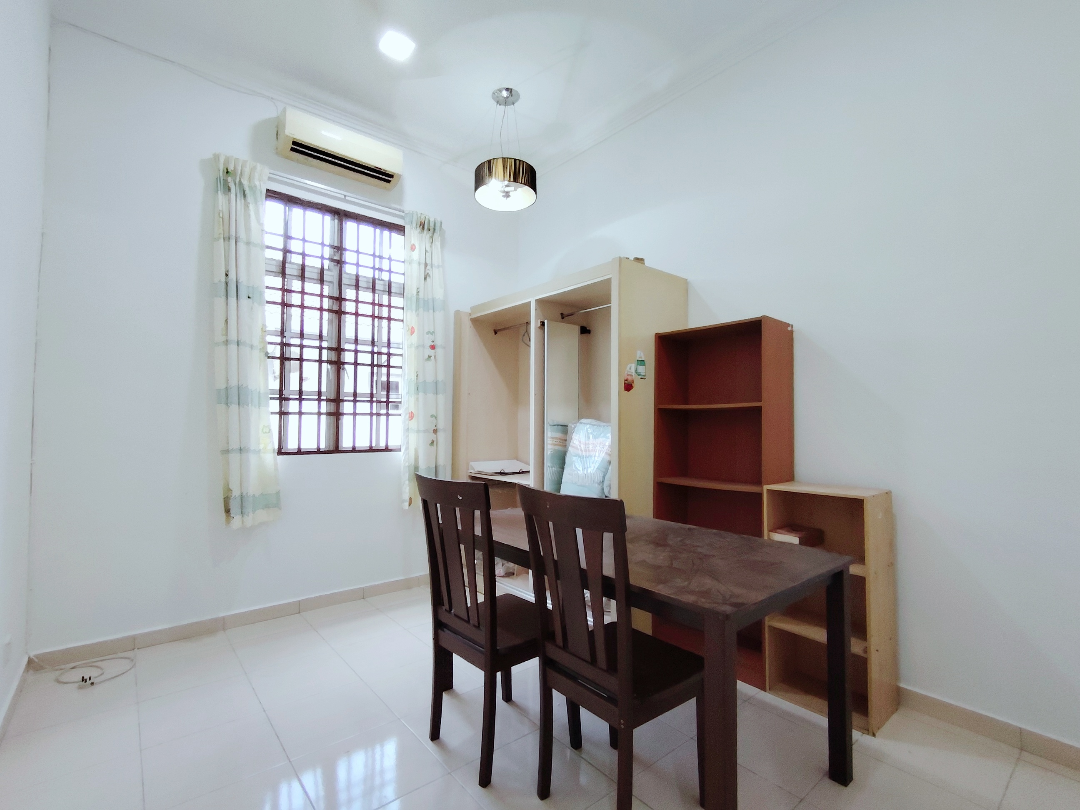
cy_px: 405
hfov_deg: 94.5
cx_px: 540
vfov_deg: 78.1
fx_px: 499
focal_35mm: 16
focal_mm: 1.42
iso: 346
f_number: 2.2
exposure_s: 1/33.3
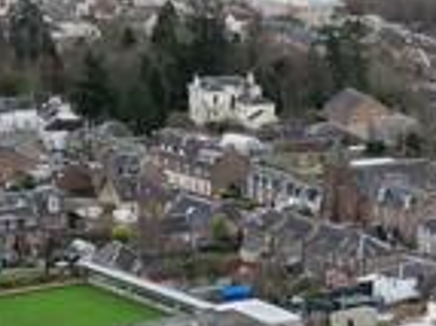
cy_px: 433
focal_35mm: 172
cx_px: 357
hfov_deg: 11.5
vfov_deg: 8.5
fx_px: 2165
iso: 110
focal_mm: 6.72
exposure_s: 1/160
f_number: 1.7
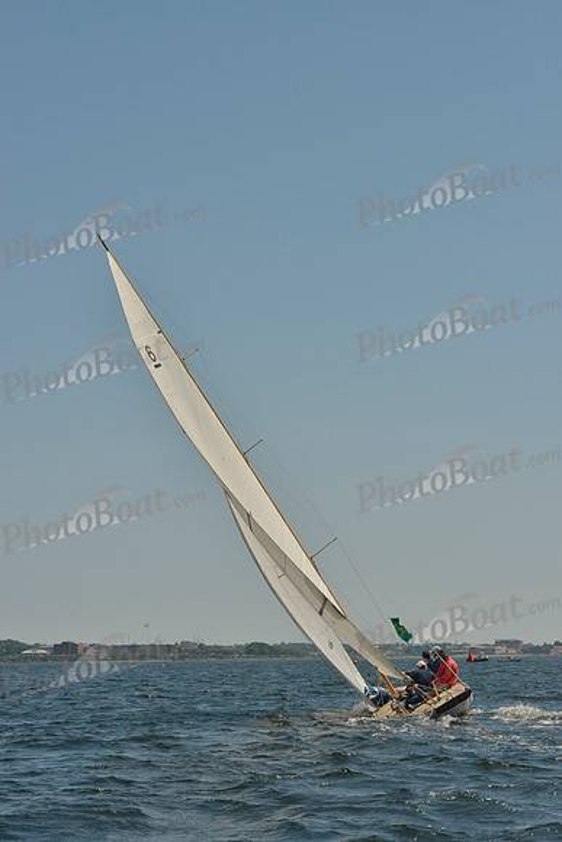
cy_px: 421
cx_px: 281
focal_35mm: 82
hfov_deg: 16.7
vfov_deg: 24.8
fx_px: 1919
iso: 280
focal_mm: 82
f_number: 11
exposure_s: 1/800
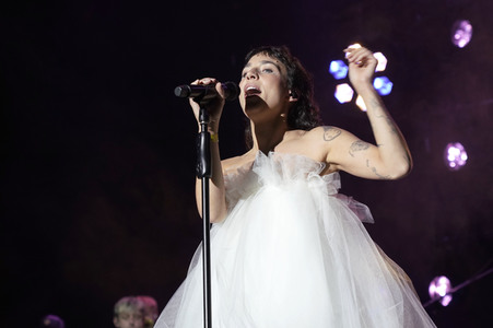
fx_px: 1136
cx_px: 246
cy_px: 164
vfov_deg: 16.4
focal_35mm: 83
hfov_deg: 24.5
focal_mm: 83
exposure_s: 1/100
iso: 1250
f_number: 4.5
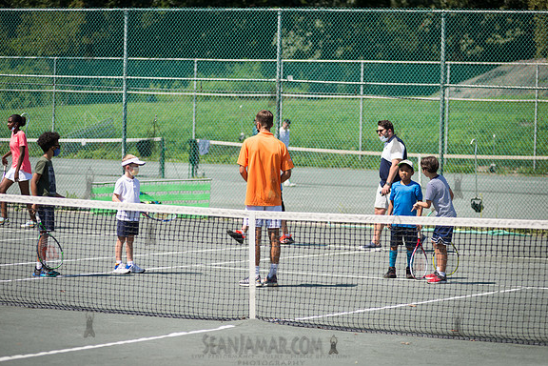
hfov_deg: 14.1
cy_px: 183
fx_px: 2222
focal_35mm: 146
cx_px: 273
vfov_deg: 9.4
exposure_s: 1/1250
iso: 125
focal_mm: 145
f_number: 4
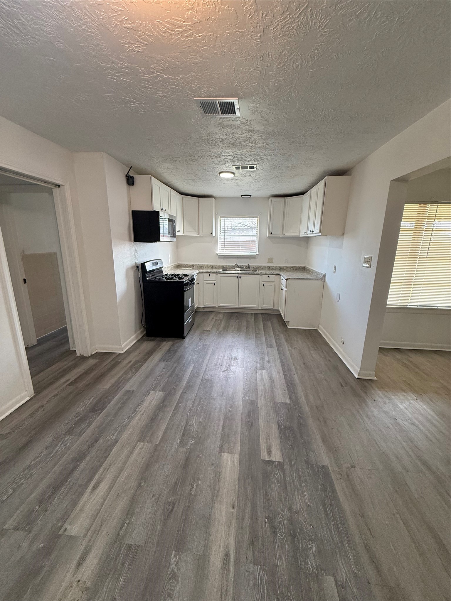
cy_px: 300
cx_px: 226
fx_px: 243
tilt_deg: -13.0
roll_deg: -1.4
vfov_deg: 102.1
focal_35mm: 14
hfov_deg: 85.7
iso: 200
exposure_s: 1/120
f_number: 2.2
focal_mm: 2.22
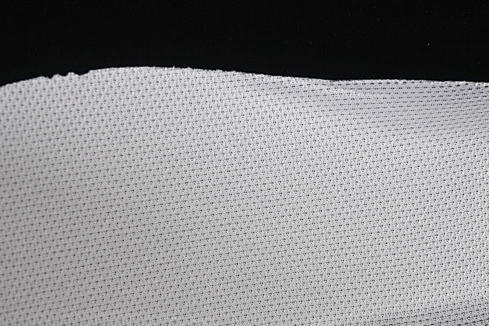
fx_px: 1548
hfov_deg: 17.9
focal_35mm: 114
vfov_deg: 12.0
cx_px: 331
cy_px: 231
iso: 160
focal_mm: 50
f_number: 7.1
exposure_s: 1/80
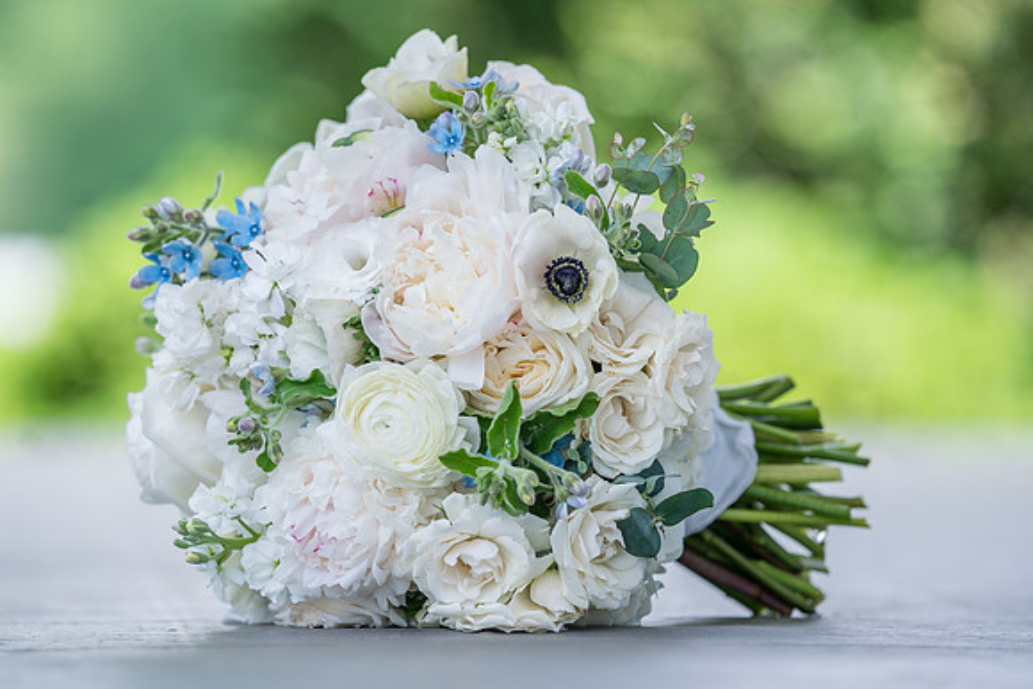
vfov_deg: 6.2
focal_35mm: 223
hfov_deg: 9.2
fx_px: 6392
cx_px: 496
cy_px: 343
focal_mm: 198
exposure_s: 1/200
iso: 160
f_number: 4
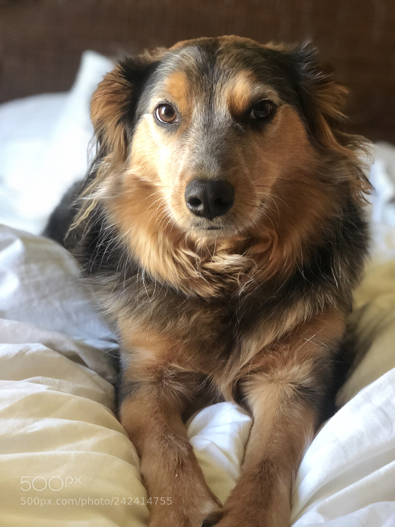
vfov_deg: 33.8
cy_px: 264
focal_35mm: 57
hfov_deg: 25.7
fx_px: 867
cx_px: 198
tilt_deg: -10.5
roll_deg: -6.9
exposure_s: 1/60
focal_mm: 6.6
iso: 800
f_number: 2.8
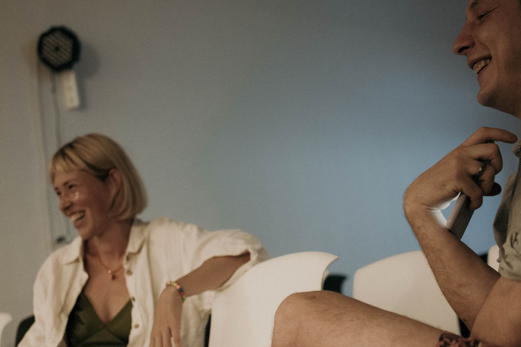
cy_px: 168
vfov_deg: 23.0
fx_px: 854
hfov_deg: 33.9
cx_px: 259
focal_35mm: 59
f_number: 2.2
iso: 1250
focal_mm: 35
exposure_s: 1/160
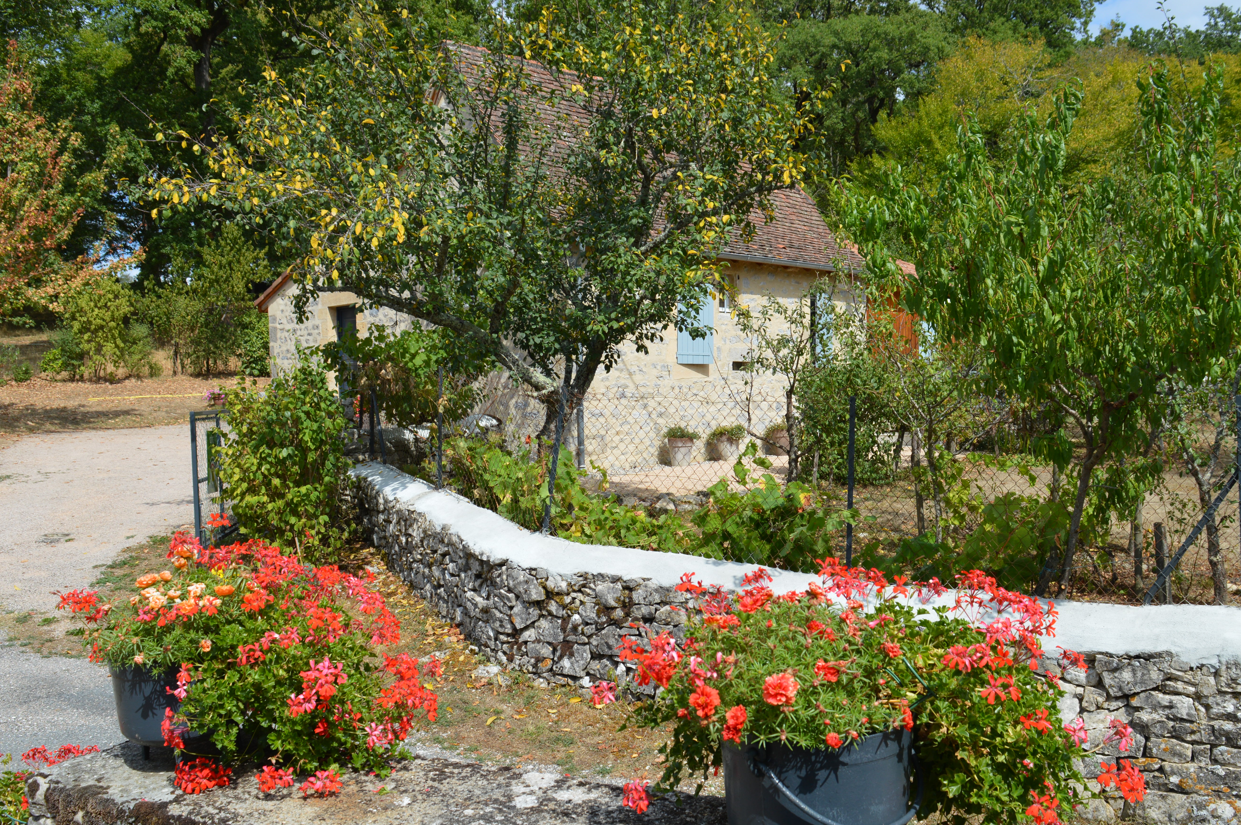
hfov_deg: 60.2
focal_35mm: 31
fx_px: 1068
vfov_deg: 42.2
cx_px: 676
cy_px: 461
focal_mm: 18
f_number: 9
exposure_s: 1/320
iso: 100
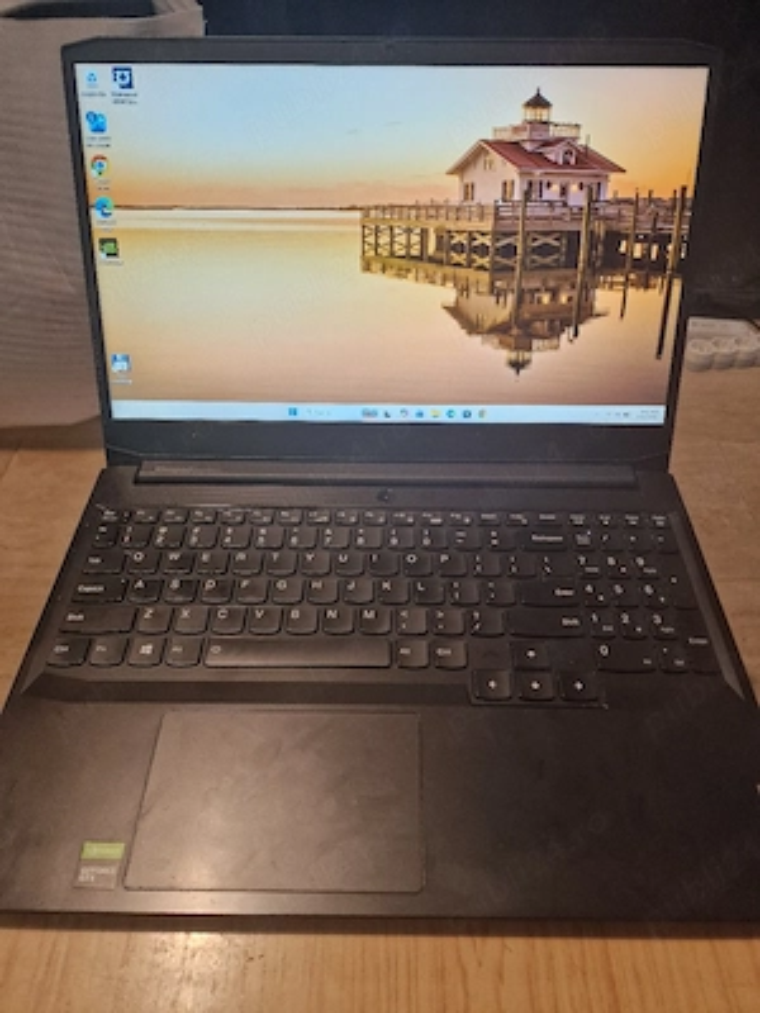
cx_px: 380
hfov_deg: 58.9
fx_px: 673
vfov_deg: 73.9
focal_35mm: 23
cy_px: 506
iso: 200
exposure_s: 1/100
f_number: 1.8
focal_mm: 6.4
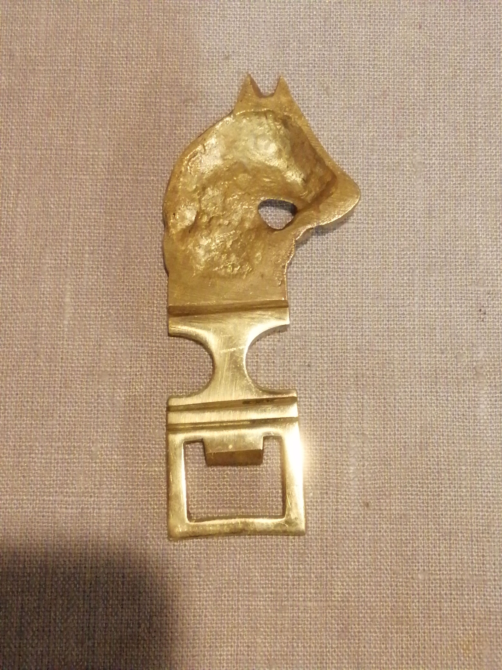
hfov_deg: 24.8
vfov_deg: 32.7
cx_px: 251
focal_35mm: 59
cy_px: 335
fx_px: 1141
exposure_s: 1/33.3
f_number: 1.8
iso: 250
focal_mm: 3.62
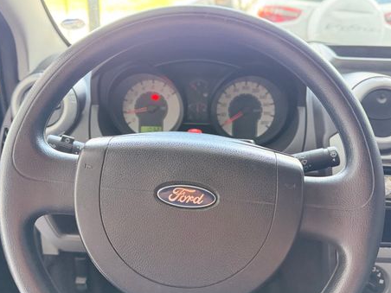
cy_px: 150
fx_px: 282
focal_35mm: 25
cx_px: 192
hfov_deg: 69.4
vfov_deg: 54.9
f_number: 1.78
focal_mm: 6.76
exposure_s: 1/60
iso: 640
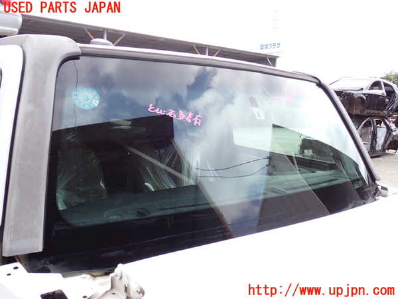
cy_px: 150
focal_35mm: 32
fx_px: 368
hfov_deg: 56.8
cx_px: 199
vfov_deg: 44.2
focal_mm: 5.79
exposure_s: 1/250
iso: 100
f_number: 3.2
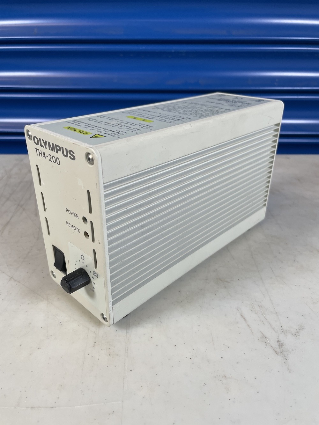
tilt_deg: -26.8
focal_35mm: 26
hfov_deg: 53.1
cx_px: 160
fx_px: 319
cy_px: 212
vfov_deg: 67.3
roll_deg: +0.8
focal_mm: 4.2
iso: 100
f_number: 1.6
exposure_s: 1/100
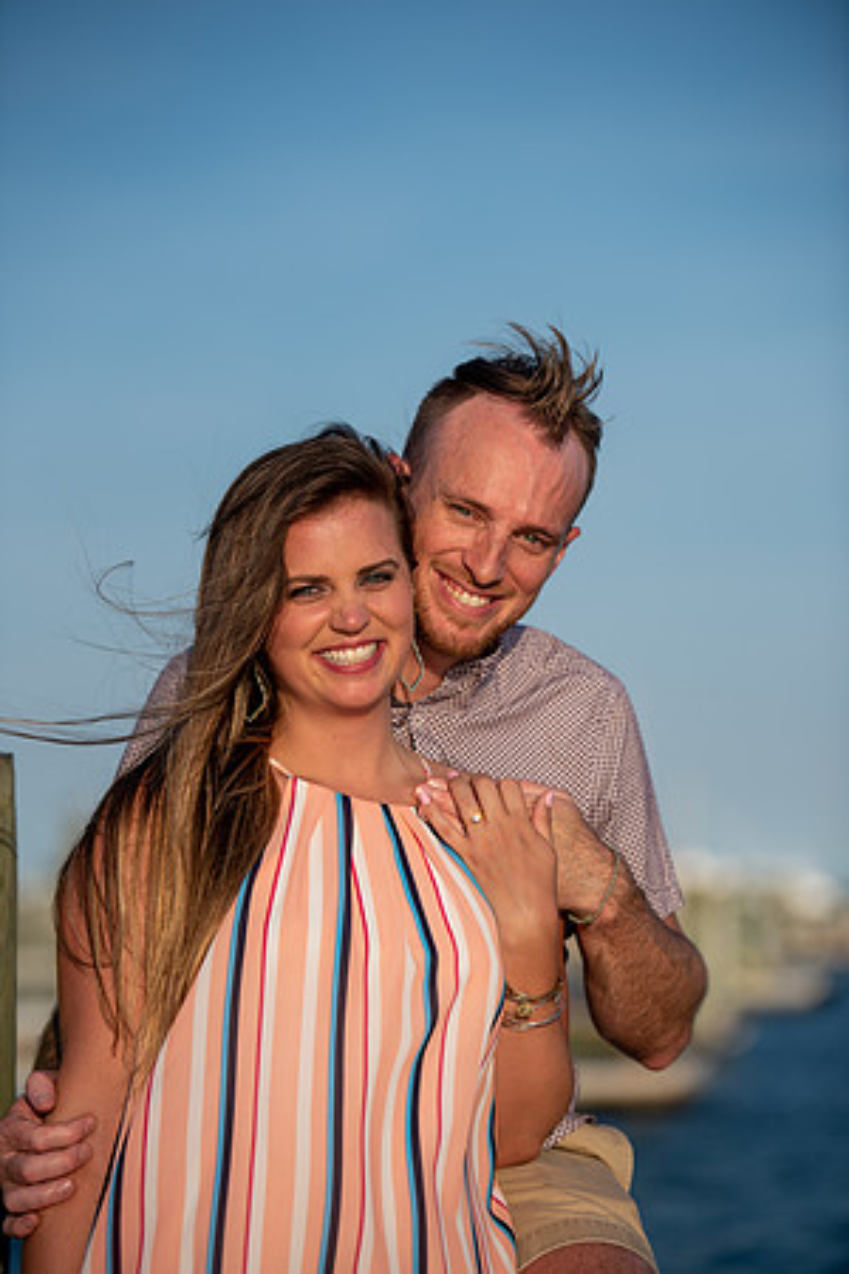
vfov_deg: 15.8
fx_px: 4598
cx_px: 424
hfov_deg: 10.5
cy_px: 637
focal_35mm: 130
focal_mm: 130
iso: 100
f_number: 2.8
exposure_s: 1/1500
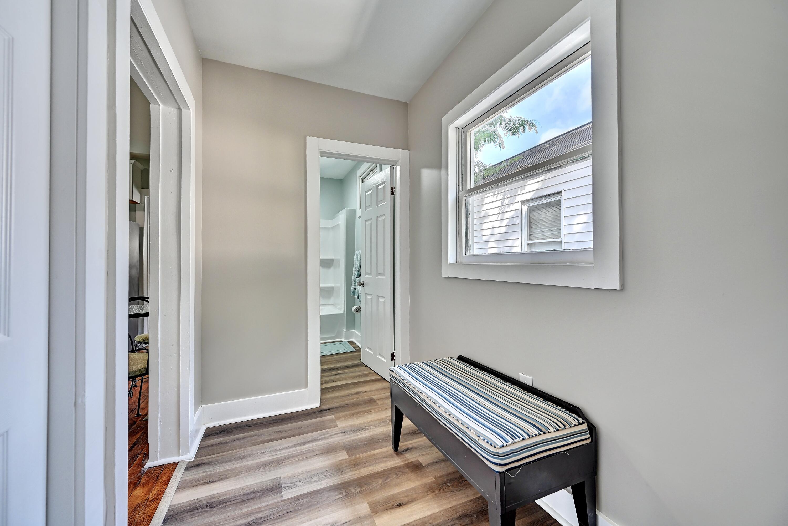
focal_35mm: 14
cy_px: 263
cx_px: 394
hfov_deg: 104.3
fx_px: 306
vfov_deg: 81.2
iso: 400
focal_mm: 14
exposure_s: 1/8
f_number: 8
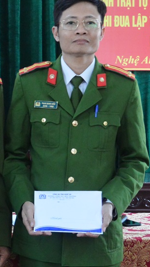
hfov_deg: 12.4
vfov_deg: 22.2
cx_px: -3
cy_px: 125
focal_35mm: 96
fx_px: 679
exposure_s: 1/50
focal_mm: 18.2
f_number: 4.5
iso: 800
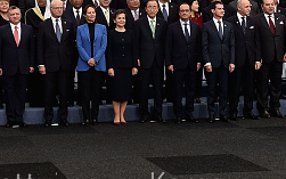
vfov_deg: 12.3
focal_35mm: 106
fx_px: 826
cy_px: 14
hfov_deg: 19.6
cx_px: 107
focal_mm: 44
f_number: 4.5
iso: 1000
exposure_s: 1/200
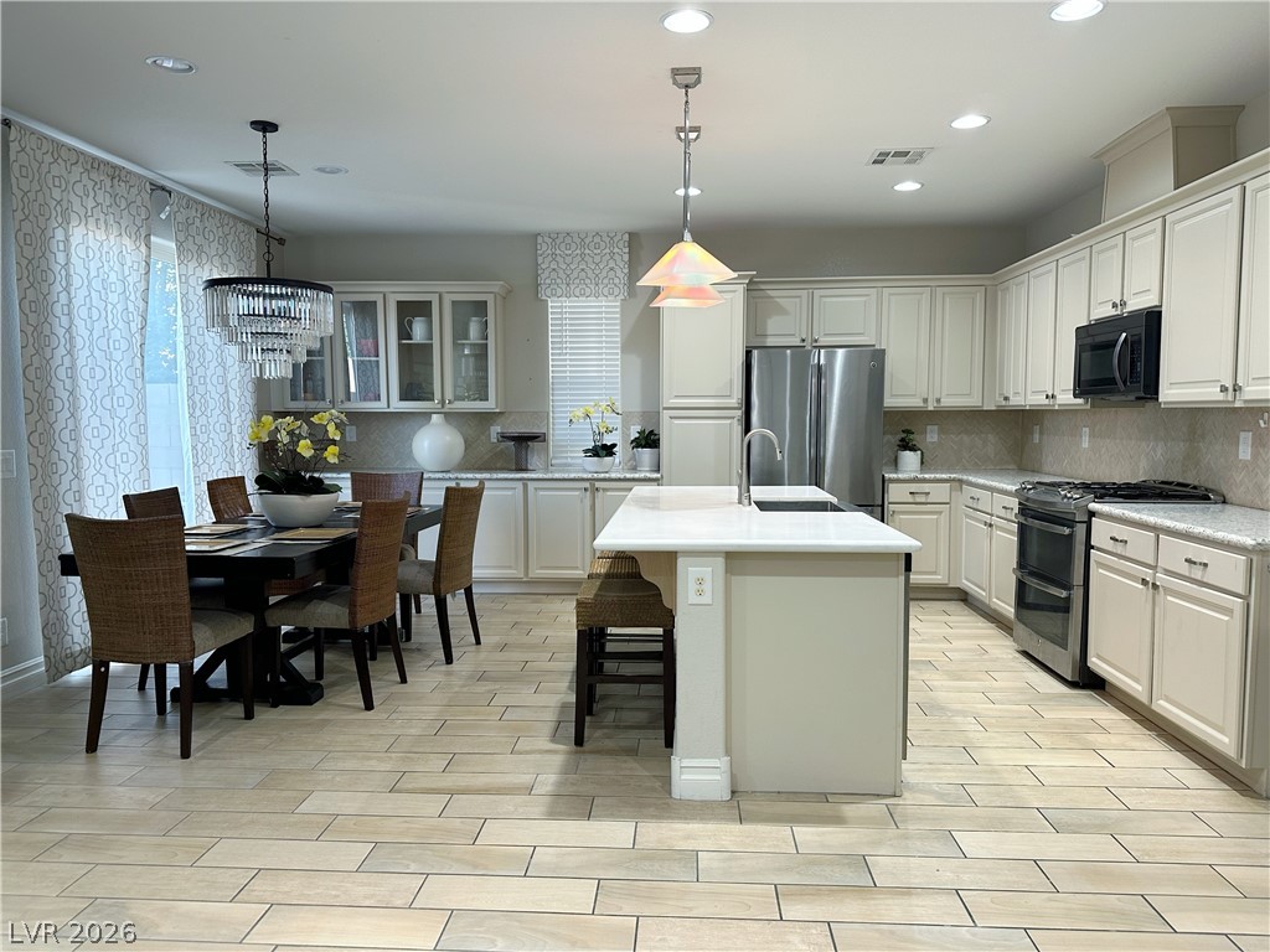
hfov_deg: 71.6
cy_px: 476
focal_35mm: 24
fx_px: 881
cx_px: 635
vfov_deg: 56.8
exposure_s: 1/60
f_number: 1.78
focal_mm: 6.86
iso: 160
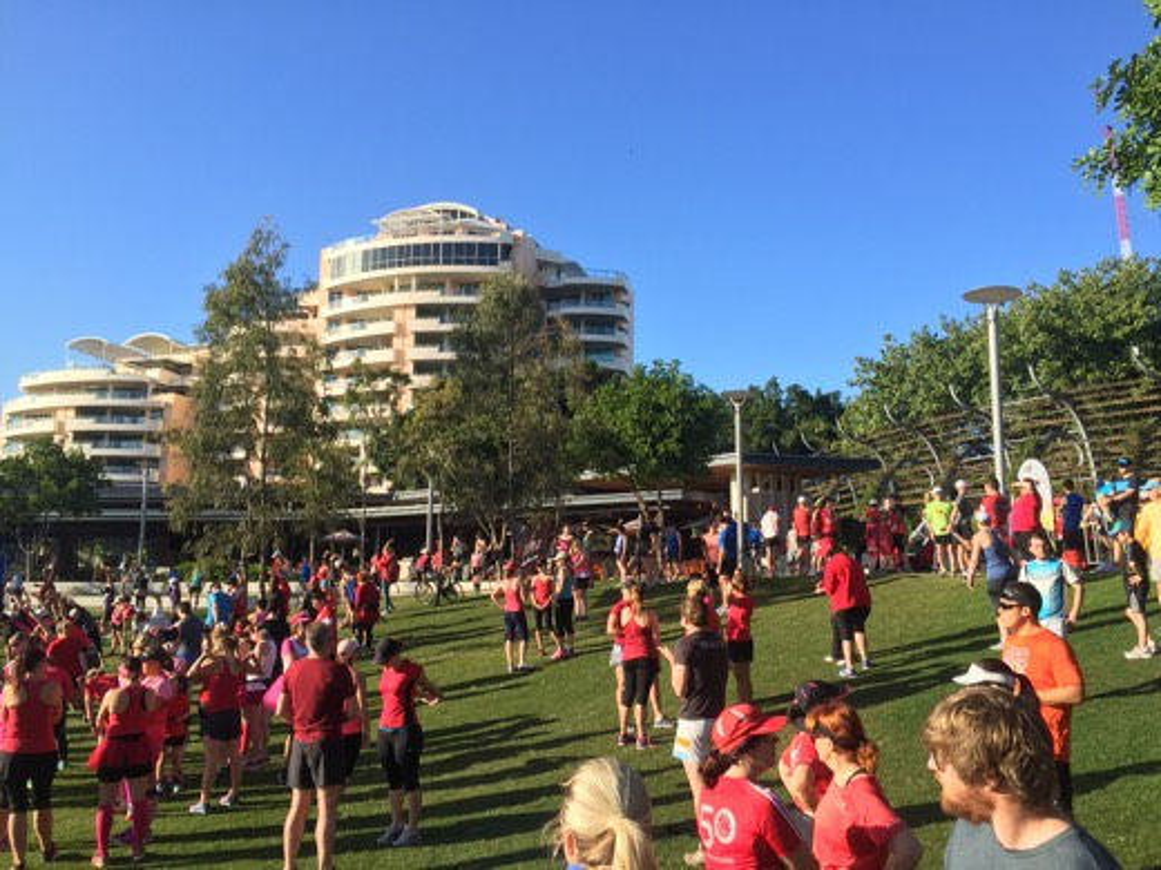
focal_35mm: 29
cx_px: 580
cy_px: 435
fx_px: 973
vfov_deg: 48.2
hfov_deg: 61.7
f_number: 2.2
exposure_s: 1/860
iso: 32
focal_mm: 4.15
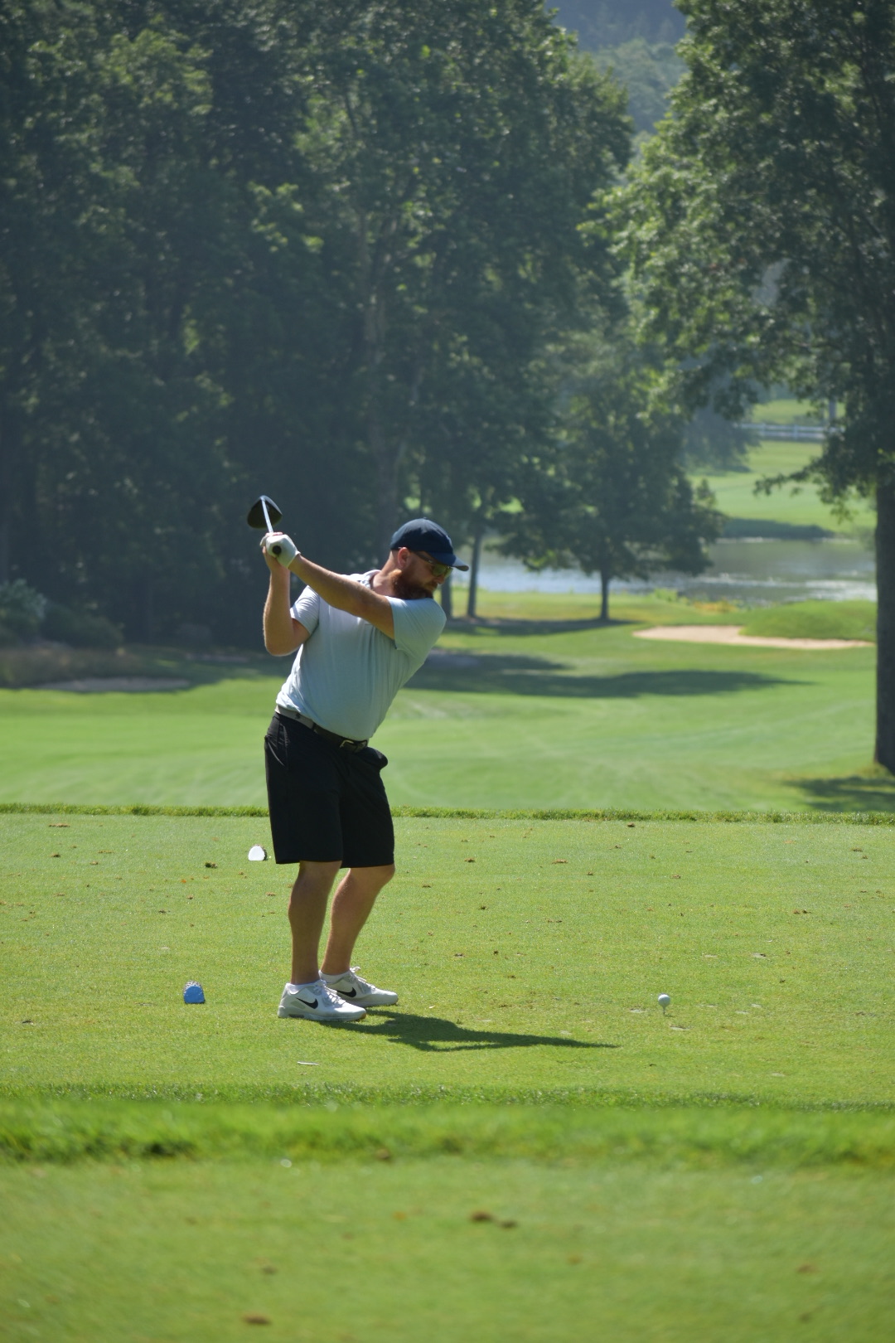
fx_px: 8390
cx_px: 448
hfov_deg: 6.1
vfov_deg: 9.1
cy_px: 672
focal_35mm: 225
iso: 200
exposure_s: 1/1000
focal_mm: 150
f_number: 5.6
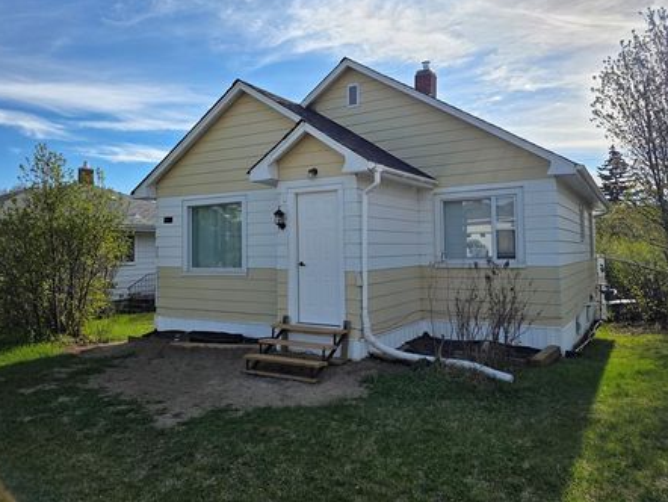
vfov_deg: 53.0
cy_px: 231
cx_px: 320
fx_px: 502
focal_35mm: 26
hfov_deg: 67.2
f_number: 1.7
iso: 50
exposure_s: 1/7944
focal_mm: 6.3
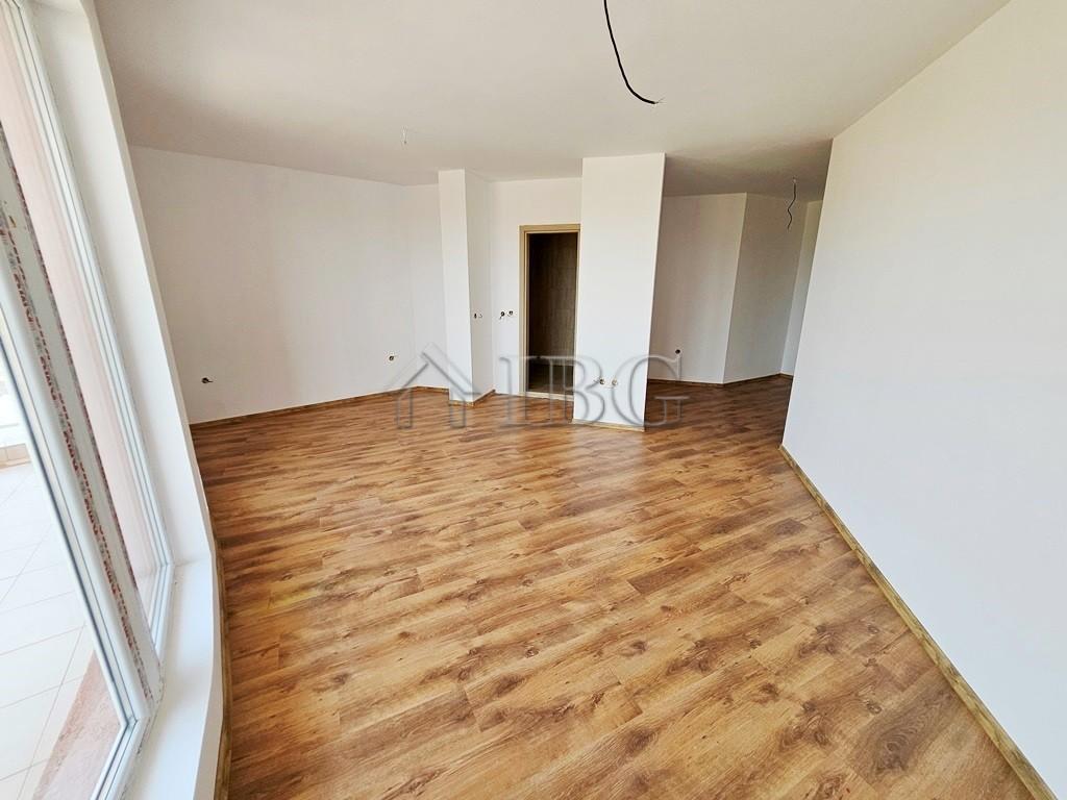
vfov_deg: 89.9
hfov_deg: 106.2
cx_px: 534
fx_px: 401
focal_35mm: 13
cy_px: 400
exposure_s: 1/100
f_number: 2.2
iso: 40
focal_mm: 1.7
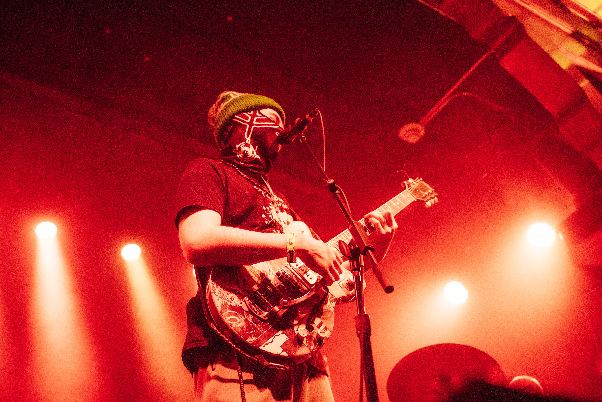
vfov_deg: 34.2
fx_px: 652
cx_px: 301
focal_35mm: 39
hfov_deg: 49.6
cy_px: 201
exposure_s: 1/80
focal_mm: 39
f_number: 2.8
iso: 12800
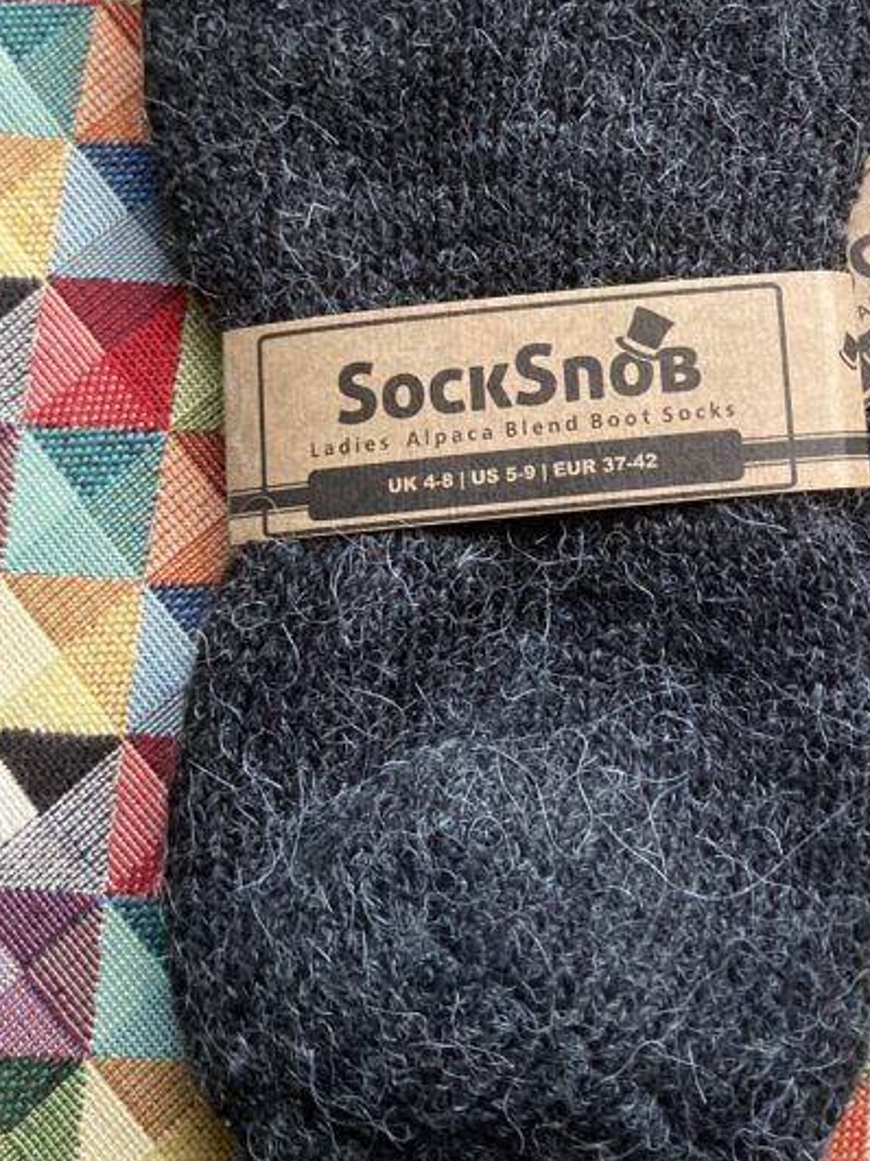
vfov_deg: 34.9
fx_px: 1810
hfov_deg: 26.0
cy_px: 319
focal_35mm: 54
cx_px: 813
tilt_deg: -79.0
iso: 320
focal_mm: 3.99
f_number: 1.8
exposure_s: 1/53
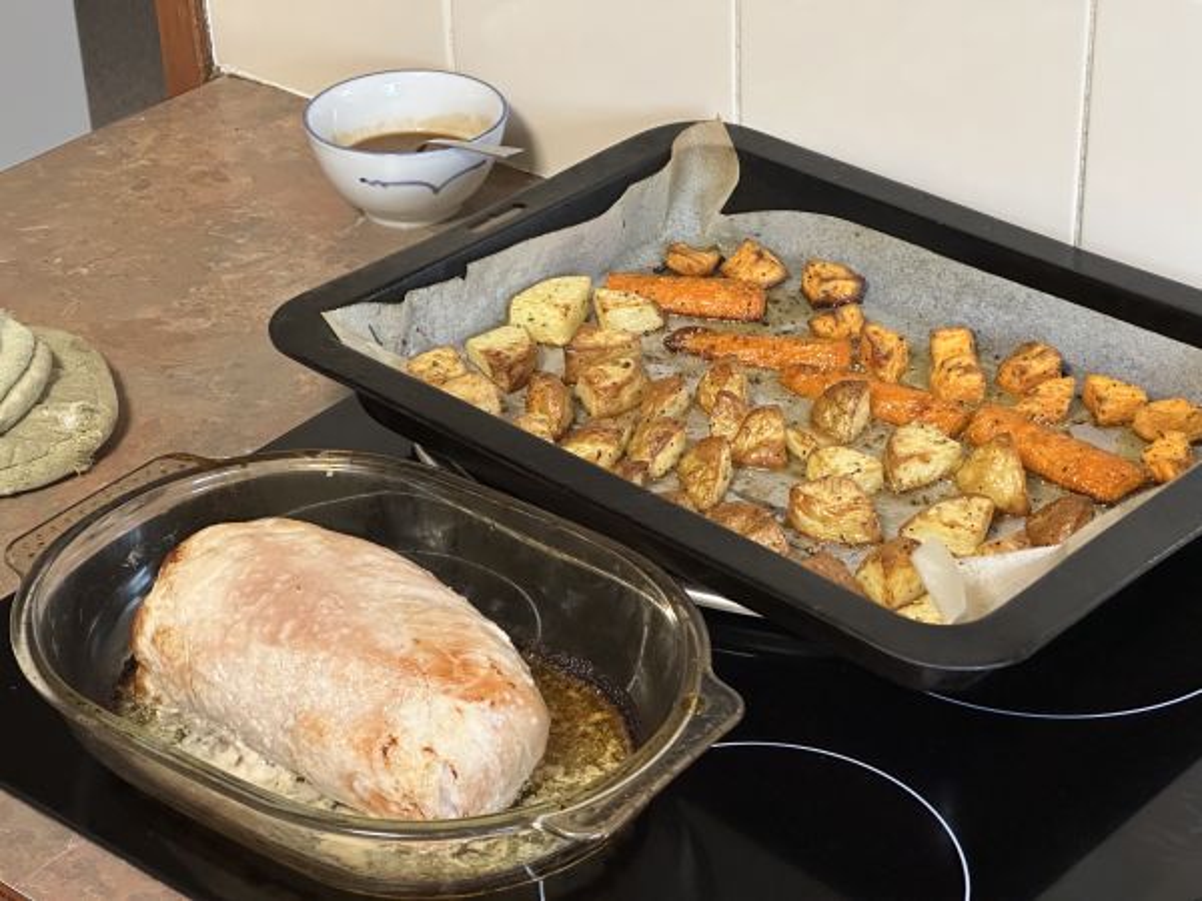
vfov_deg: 19.1
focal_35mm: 77
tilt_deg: -31.0
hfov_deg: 25.3
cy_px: 450
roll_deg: +1.9
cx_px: 601
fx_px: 2674
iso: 640
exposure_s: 1/50
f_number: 2.8
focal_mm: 9
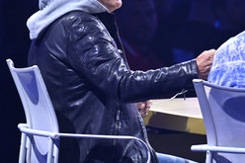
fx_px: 4937
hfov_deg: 2.8
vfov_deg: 1.9
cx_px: 218
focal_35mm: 726
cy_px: 54
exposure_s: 1/640
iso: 5000
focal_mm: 400
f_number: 5.6
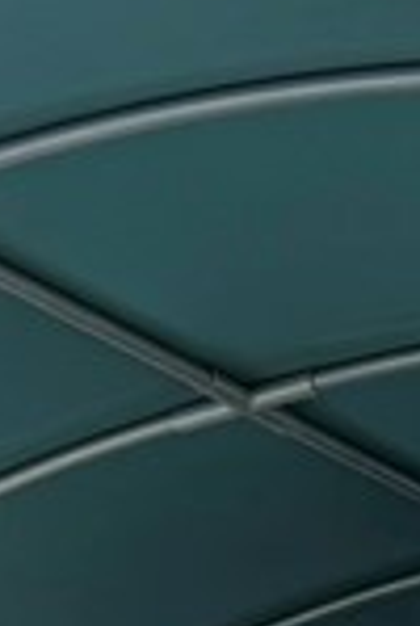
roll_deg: +0.9
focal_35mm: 171
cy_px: 1748
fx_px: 2978
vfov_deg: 9.8
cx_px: 227
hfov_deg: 8.1
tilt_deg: -3.9
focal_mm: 6.76
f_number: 1.78
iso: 100
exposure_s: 1/1949
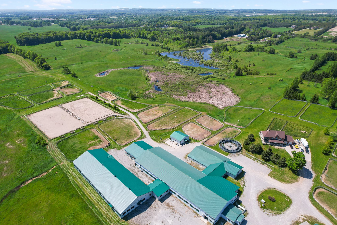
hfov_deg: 78.6
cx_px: 168
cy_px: 112
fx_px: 206
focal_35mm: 22
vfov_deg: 57.2
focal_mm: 8.38
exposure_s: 1/2000
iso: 110
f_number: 2.8
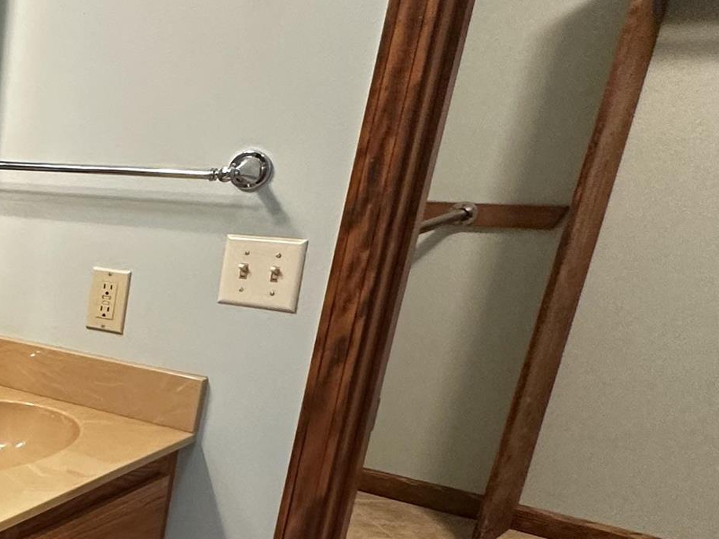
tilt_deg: -19.3
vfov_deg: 30.2
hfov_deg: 26.8
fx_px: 976
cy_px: 426
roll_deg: +1.9
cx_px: -394
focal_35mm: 47
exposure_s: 1/60
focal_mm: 2.22
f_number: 2.2
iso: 250
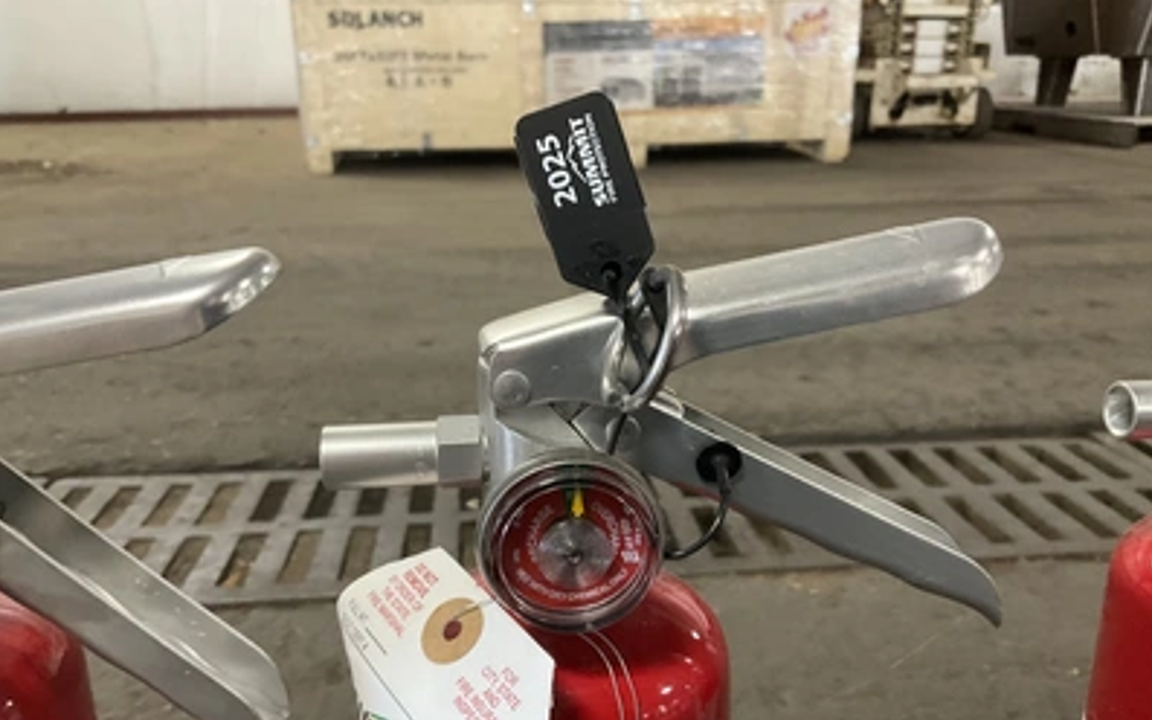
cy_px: 406
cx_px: 577
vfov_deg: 40.5
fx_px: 973
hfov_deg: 61.2
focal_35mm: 31
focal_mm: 3
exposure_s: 1/60
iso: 200
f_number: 1.8
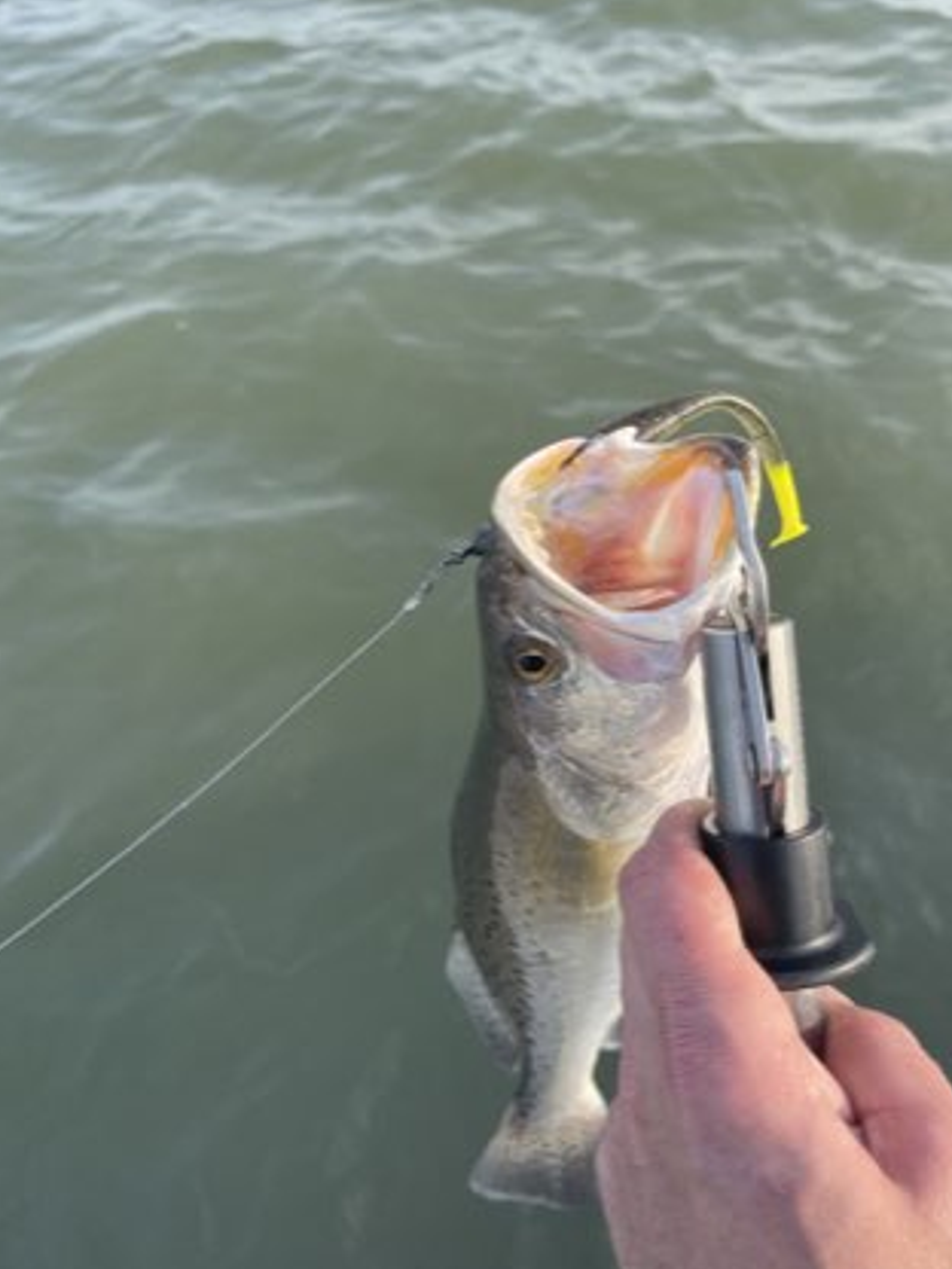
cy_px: 558
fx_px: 1100
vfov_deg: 59.8
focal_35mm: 30
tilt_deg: -46.6
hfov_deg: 46.7
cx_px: 525
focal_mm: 5.1
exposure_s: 1/953
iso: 32
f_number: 1.6
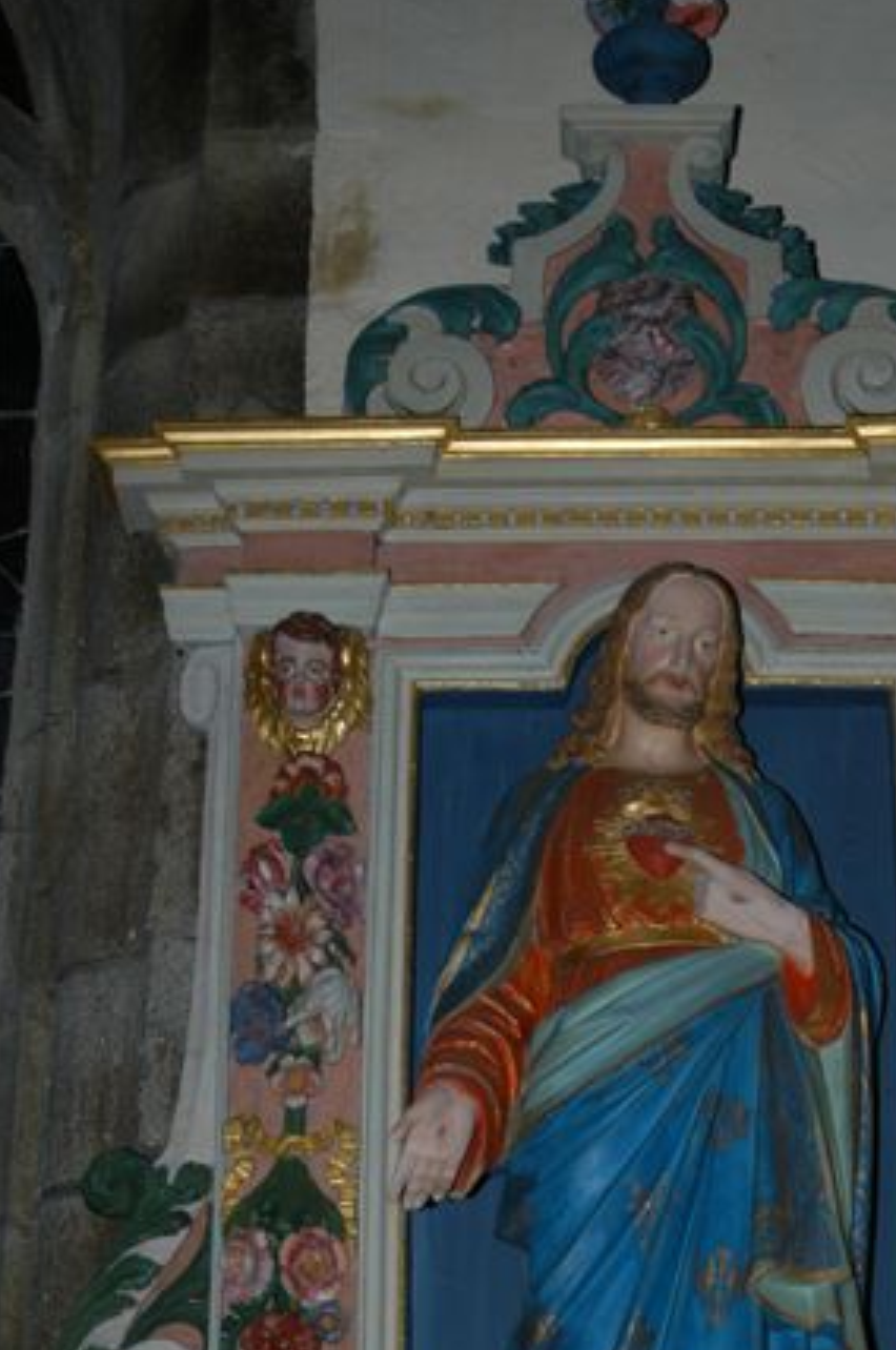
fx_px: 3214
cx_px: 620
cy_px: 880
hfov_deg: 15.8
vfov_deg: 23.6
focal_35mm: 86
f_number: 4.5
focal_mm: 35
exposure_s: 1/180
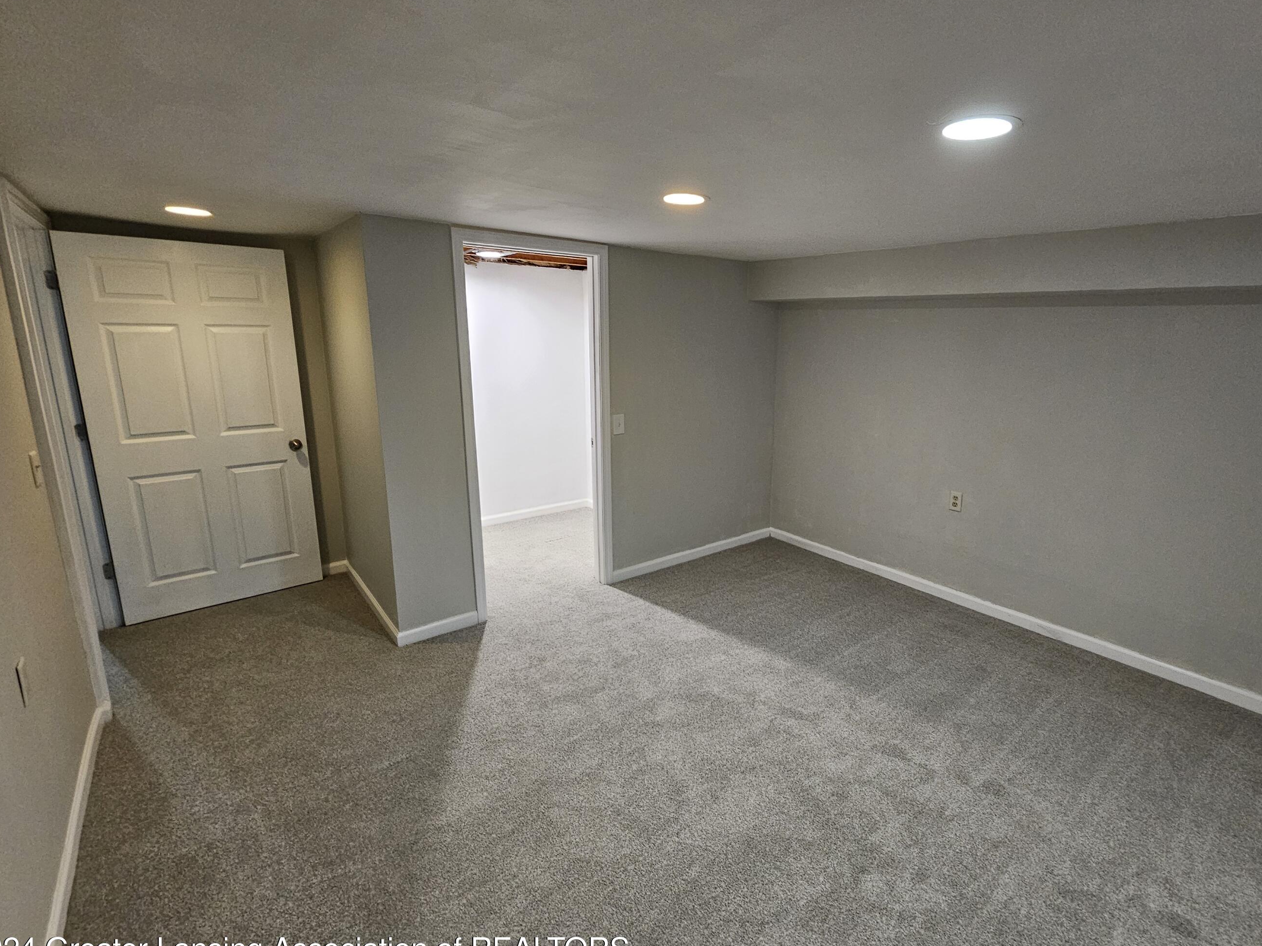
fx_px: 547
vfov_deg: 81.7
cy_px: 453
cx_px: 694
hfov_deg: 97.8
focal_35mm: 15
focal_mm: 2.2
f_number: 2.2
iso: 400
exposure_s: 1/30
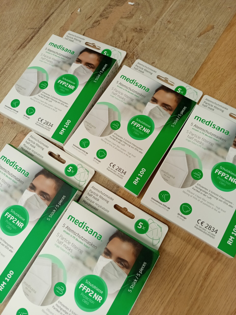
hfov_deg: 56.8
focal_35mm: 24
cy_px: 158
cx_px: 118
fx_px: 218
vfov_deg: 71.6
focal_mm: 5.24
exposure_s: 1/100
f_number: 1.7
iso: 78
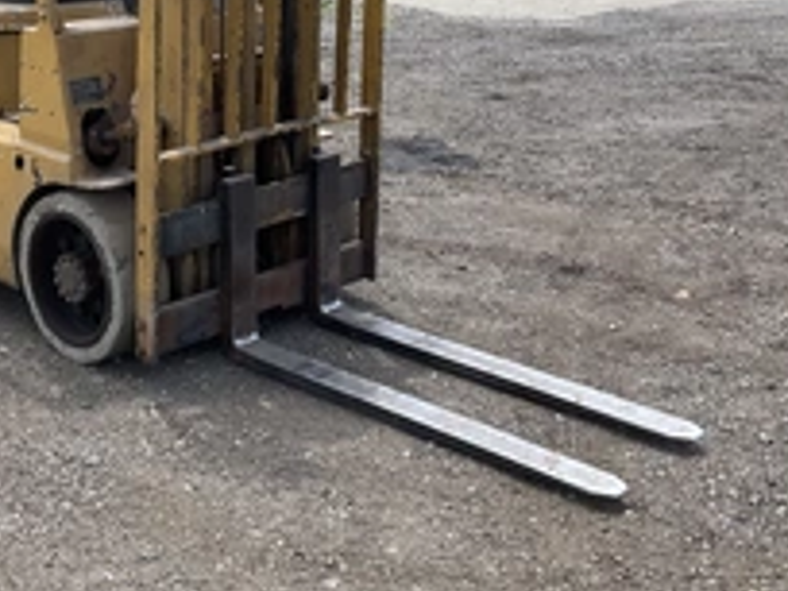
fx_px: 1298
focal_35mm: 57
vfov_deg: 24.9
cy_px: 62
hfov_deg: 33.6
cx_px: 290
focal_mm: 3
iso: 25
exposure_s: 1/719
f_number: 1.8
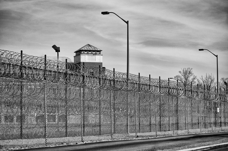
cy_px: 76
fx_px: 522
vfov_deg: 16.5
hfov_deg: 24.6
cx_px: 114
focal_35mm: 82
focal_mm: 55
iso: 200
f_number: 5.6
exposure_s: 1/1000
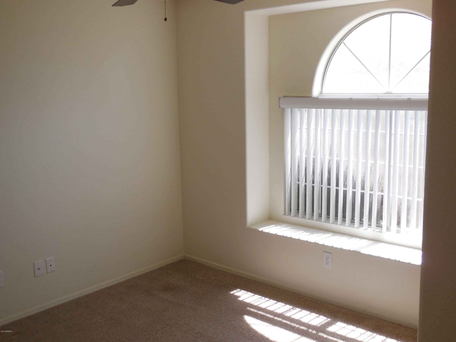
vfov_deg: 36.0
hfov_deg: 46.8
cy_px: 171
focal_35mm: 40
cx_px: 228
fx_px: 527
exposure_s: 1/30
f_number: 3.6
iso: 140
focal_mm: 7.1
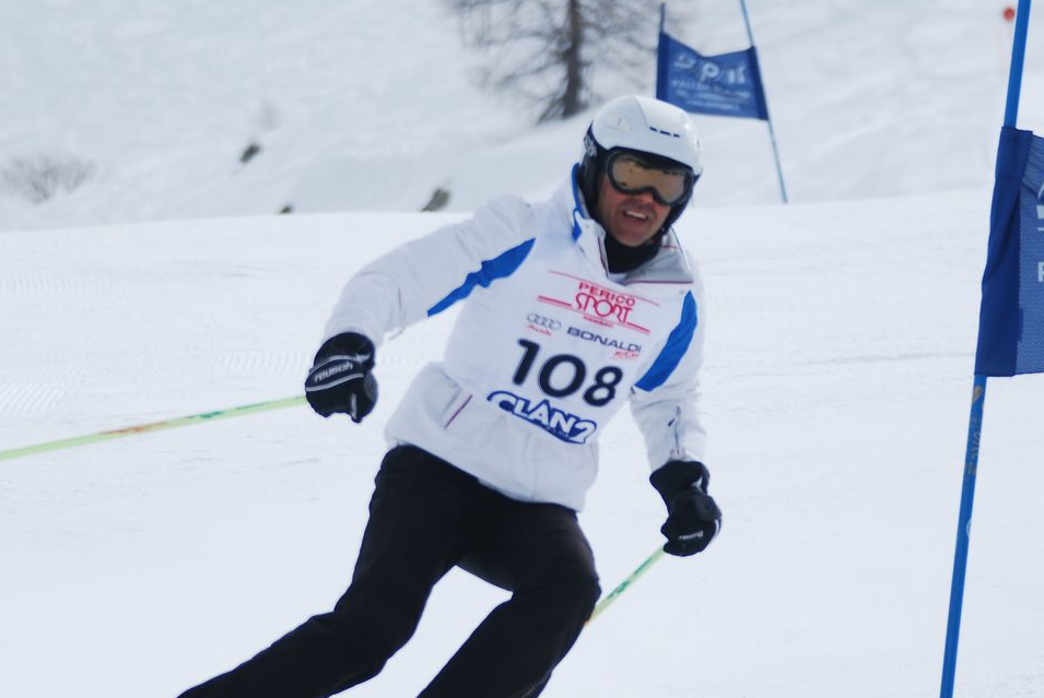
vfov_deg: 3.7
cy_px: 454
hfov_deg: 5.5
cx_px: 617
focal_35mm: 377
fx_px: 10944
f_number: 5
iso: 100
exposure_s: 1/1250
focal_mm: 150
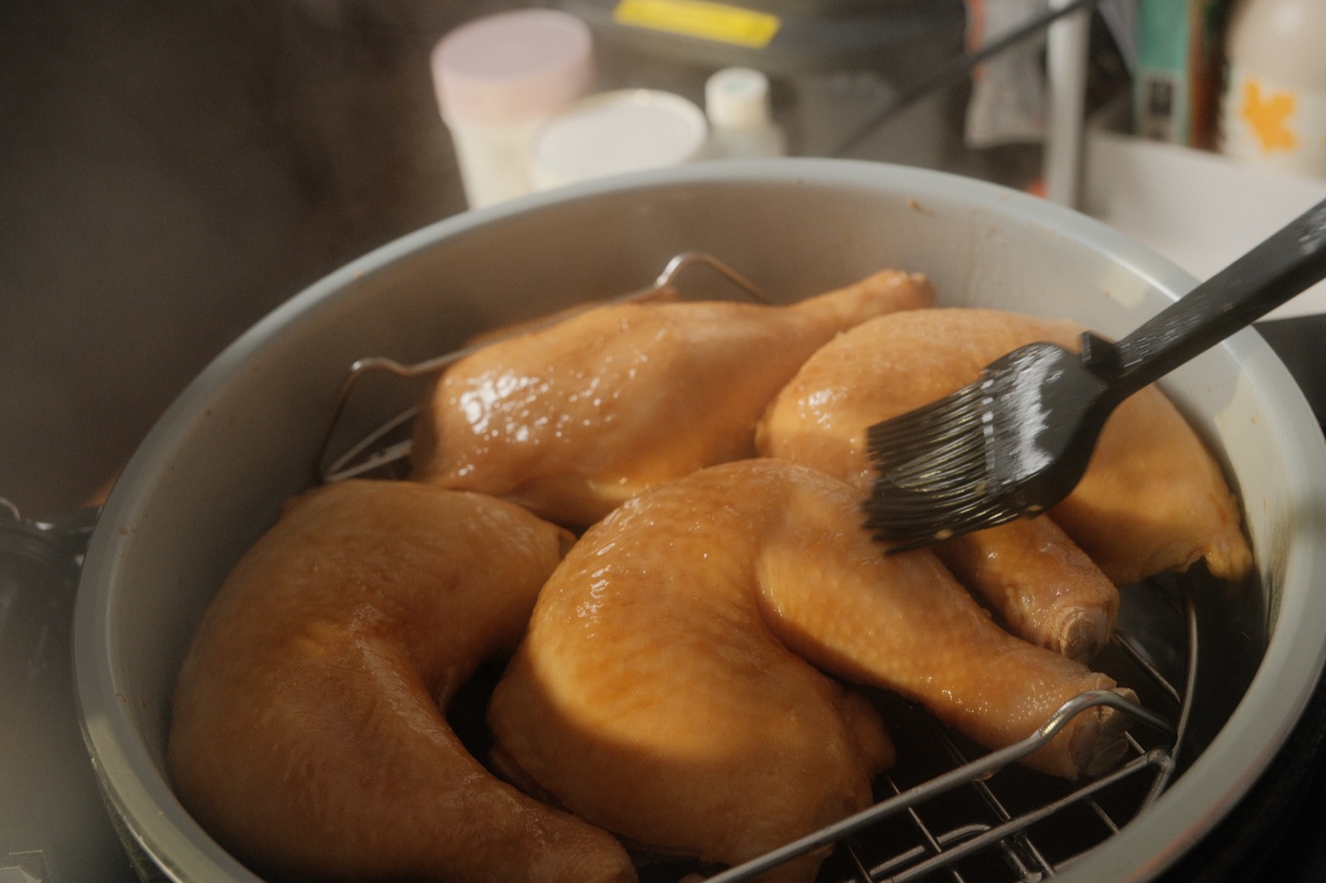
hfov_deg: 50.7
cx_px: 663
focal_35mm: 38
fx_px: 1399
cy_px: 442
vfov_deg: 35.0
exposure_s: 1/125
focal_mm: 25.6
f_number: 4.5
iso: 1250
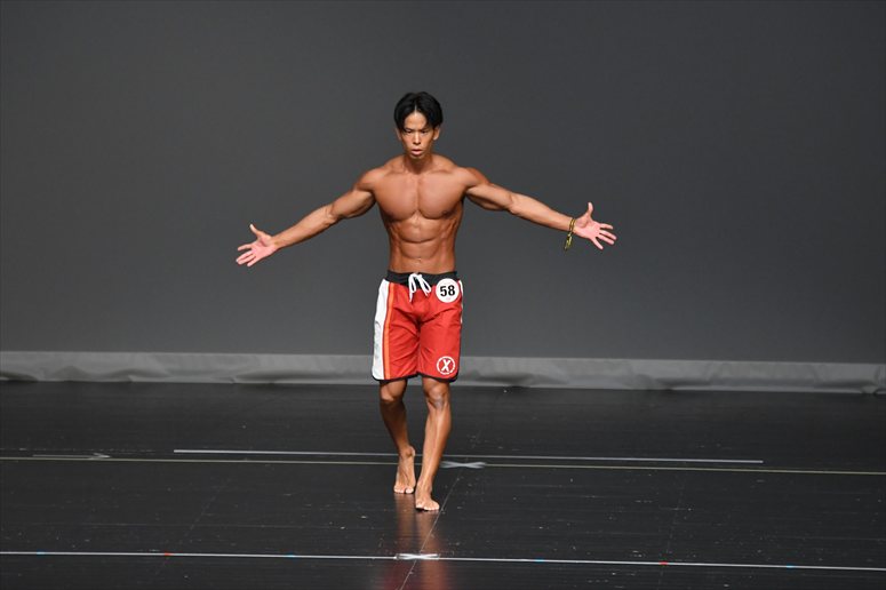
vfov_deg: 4.8
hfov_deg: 7.2
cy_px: 295
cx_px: 443
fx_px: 7011
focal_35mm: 285
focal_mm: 190
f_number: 5.6
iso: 2500
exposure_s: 1/400
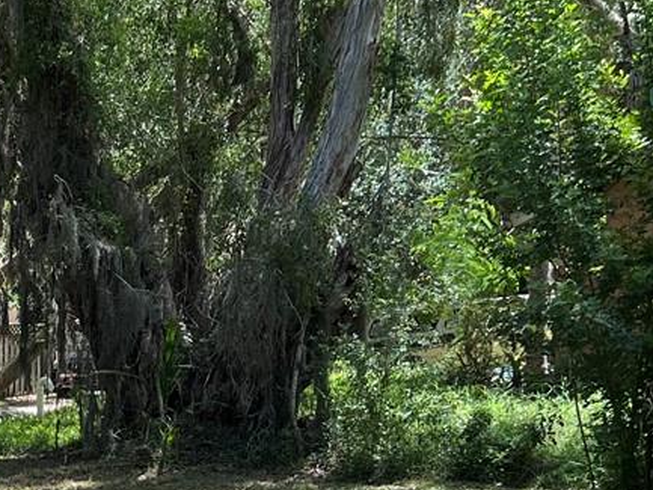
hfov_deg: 19.6
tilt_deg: -9.0
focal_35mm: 96
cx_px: -68
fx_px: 1811
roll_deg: +0.7
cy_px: 583
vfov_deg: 14.9
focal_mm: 5.7
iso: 50
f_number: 1.5
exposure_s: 1/1808
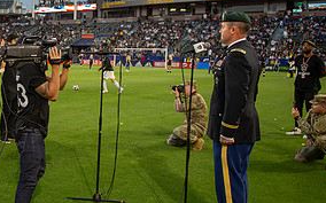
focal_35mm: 50
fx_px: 444
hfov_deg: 36.8
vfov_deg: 25.7
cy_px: 77
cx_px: 10
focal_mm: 24
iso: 400
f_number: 2.8
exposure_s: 1/500
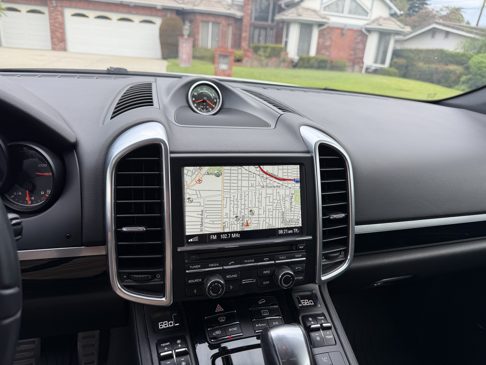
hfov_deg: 71.6
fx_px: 337
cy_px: 182
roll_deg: -4.8
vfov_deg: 56.8
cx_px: 243
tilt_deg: -21.2
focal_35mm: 24
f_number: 1.78
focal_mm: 6.76
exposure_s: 1/249
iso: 80
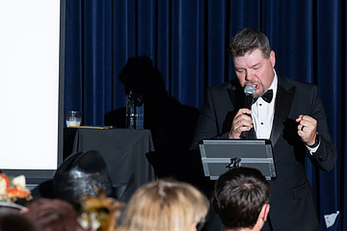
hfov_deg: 8.5
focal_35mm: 242
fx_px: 2332
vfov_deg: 5.7
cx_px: 269
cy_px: 134
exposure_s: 1/200
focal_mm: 150
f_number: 5
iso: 2500
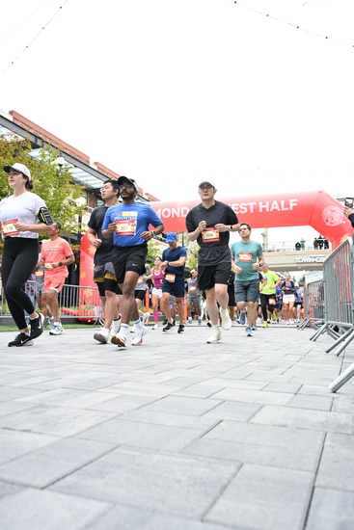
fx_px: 450
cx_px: 177
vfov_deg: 61.1
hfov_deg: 43.0
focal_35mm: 30
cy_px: 265
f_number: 4
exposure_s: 1/640
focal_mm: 30.5
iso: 2000
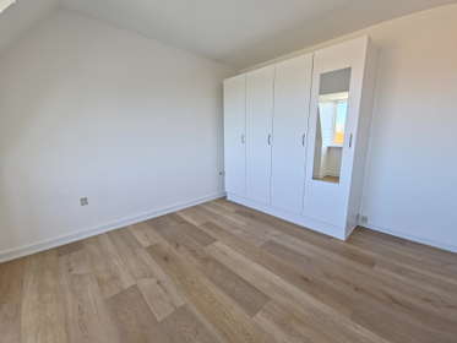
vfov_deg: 89.9
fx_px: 172
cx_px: 228
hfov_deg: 106.2
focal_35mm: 13
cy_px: 172
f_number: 2.2
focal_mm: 2.2
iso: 100
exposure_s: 1/100
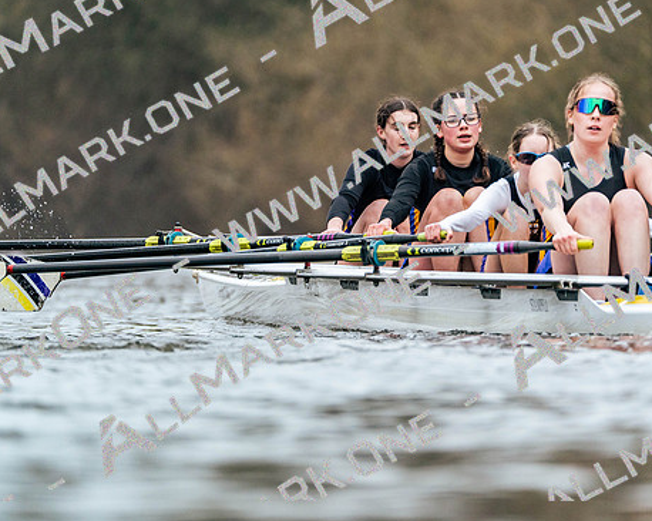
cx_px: 389
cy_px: 257
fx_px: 13772
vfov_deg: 2.2
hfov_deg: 2.7
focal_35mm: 714
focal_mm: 600
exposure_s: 1/2000
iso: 3200
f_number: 6.3
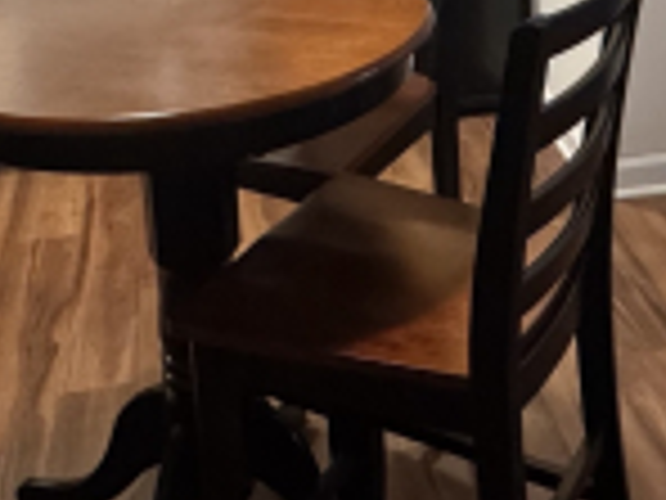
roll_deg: +3.1
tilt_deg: -10.6
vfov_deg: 21.1
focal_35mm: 63
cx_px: 425
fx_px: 1212
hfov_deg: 30.6
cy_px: -149
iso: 640
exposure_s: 1/60
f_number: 2.2
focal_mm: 2.22
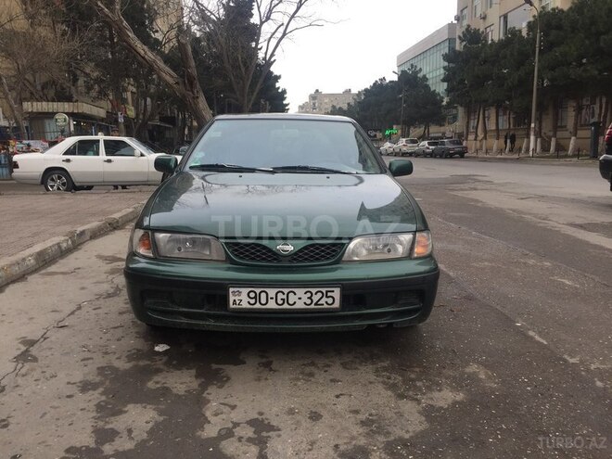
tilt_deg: -9.2
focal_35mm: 29
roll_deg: +1.5
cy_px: 230
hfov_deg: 61.7
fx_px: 513
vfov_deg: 48.2
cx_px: 306
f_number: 2.2
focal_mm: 4.15
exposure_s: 1/363
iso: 32
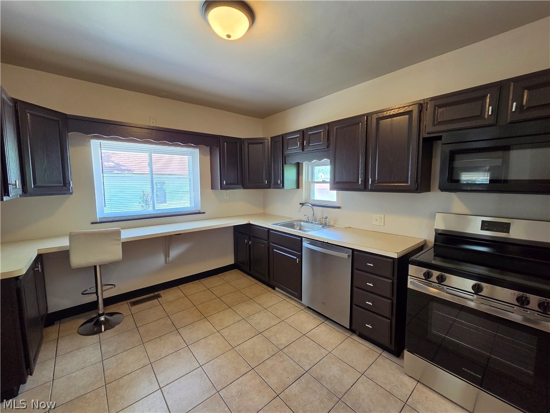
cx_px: 275
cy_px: 206
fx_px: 207
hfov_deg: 106.2
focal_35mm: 13
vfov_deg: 89.9
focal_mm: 2.2
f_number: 2.2
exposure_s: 1/60
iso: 320
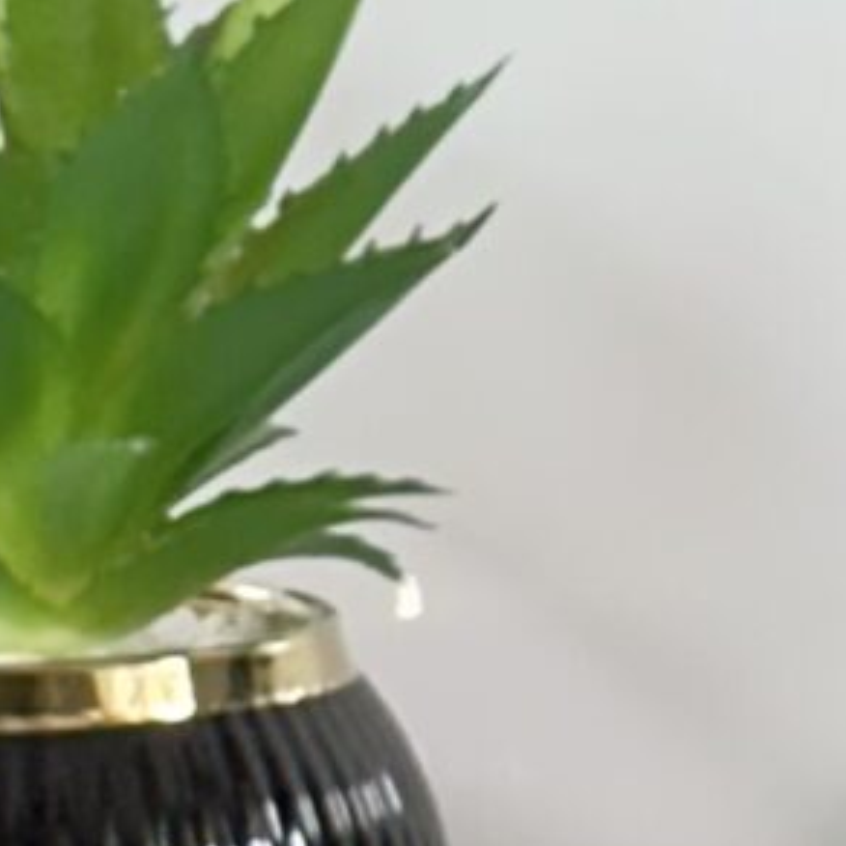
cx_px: 2329
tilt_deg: -3.9
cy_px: -235
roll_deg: -0.3
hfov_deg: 4.6
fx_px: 10286
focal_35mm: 372
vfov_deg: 4.7
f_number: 1.78
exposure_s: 1/100
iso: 100
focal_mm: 6.86
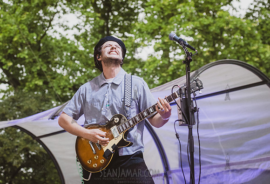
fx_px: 728
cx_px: 120
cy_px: 75
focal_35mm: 96
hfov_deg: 21.0
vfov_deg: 14.4
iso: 3200
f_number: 4.5
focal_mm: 80
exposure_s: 1/640
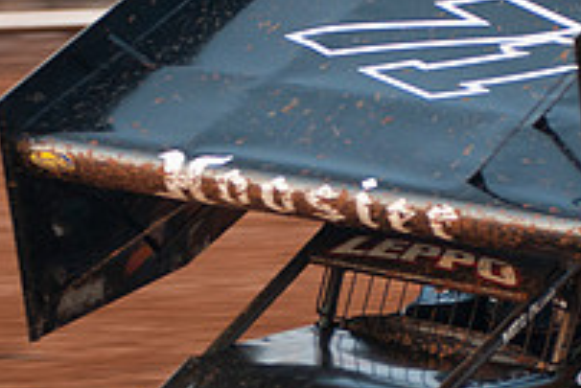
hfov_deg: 6.0
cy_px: 299
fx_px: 5572
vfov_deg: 4.0
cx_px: 207
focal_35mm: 345
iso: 250
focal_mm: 80
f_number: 3.5
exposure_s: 1/400
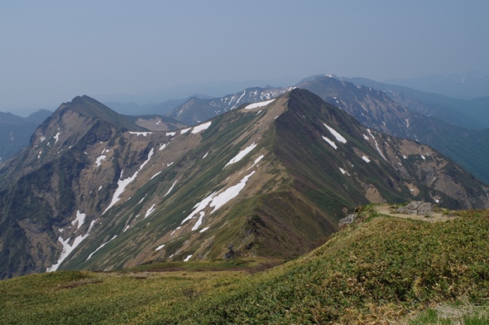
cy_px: 162
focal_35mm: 36
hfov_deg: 53.2
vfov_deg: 36.8
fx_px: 488
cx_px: 244
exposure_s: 1/160
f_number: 11
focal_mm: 24.38
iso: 100
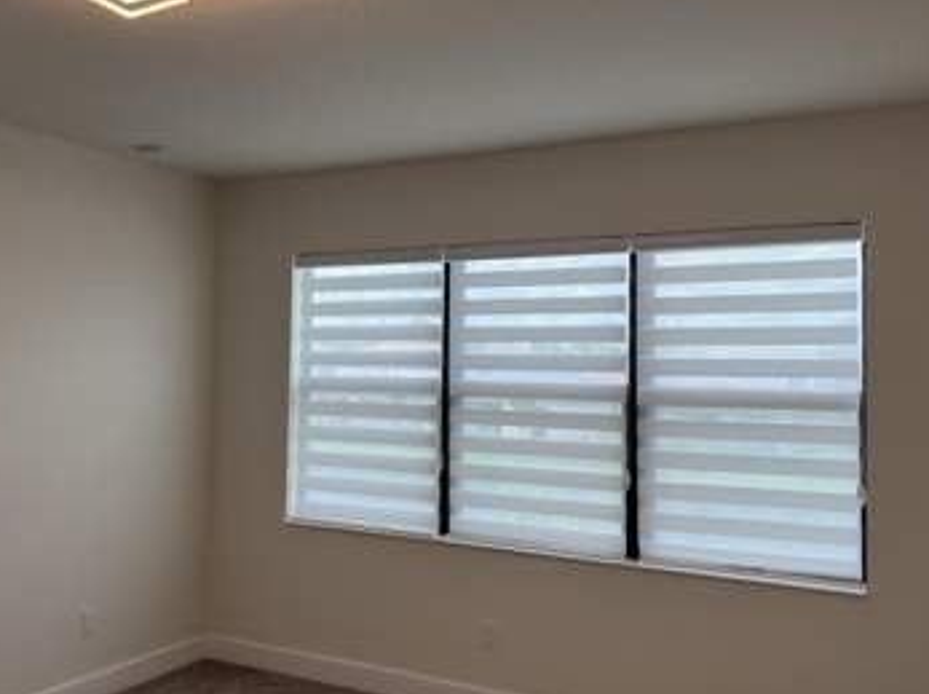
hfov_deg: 51.0
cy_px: 328
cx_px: 364
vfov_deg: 39.5
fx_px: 964
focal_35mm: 36
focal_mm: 5.7
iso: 50
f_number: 1.5
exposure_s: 1/421
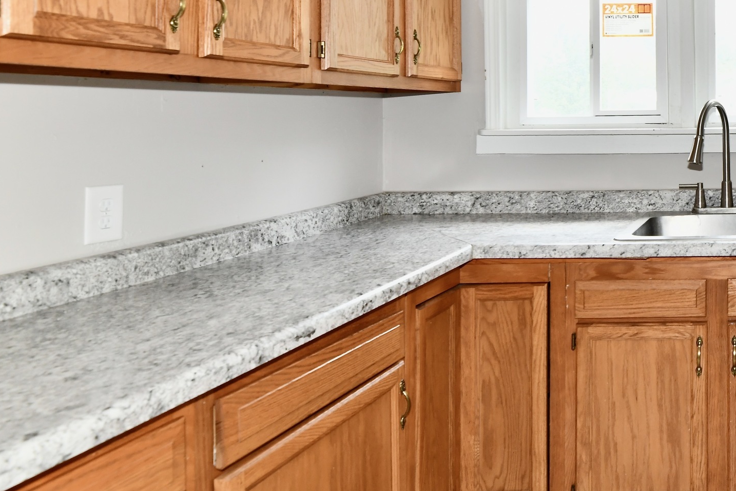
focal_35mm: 30
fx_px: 613
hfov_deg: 48.0
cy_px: 122
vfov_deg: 42.3
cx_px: 774
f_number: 6.3
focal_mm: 14
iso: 640
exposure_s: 1/60
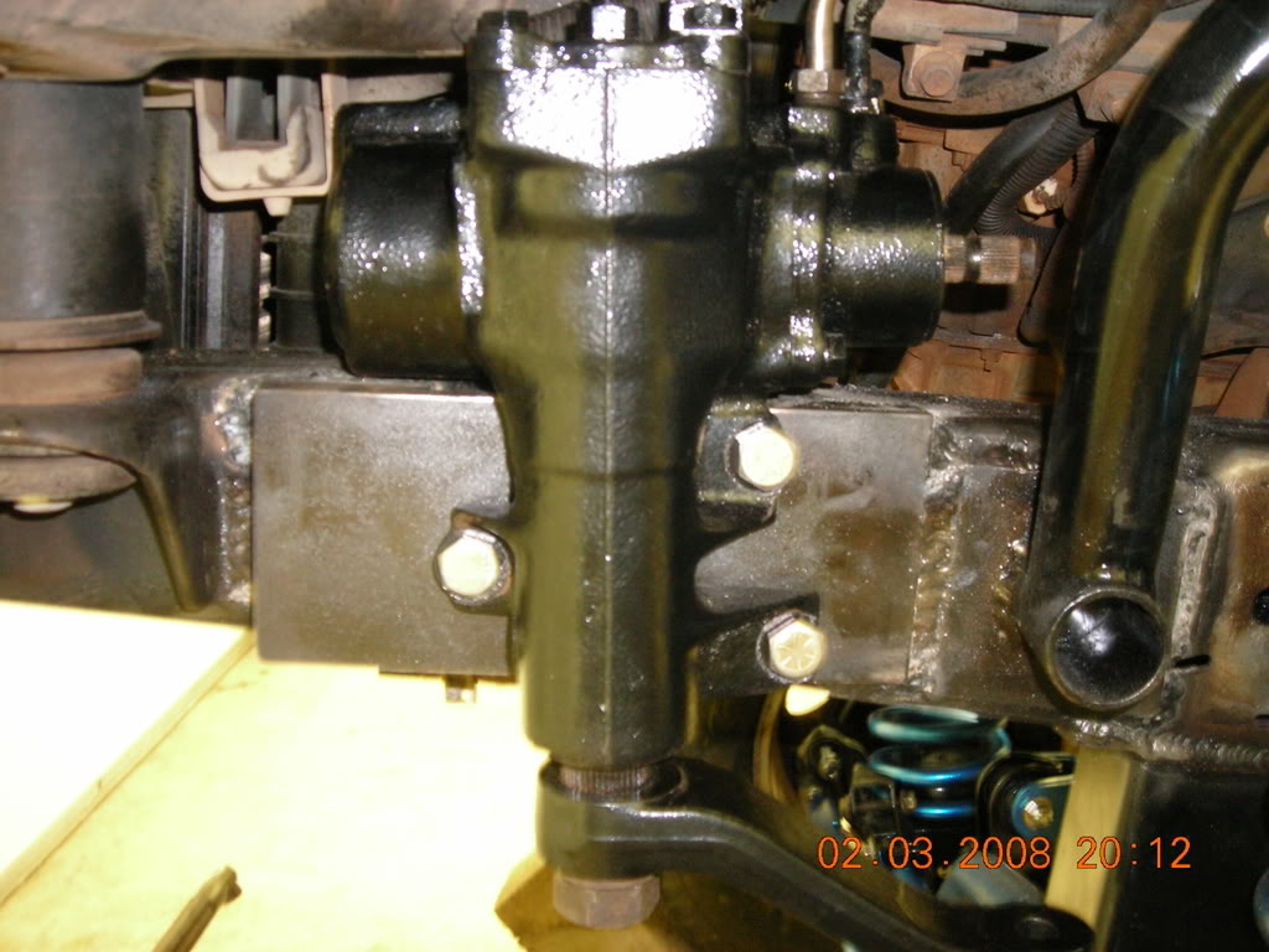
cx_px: 634
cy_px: 476
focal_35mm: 38
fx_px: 1393
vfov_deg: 37.7
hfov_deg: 49.0
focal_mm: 6.3
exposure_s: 1/1.7
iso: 200
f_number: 3.2
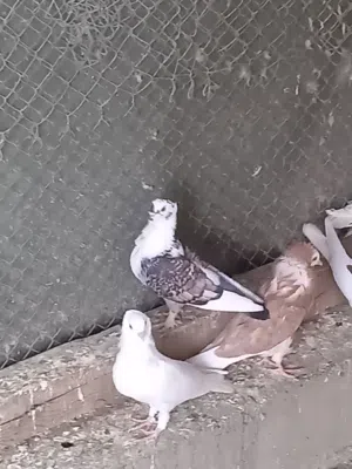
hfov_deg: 14.5
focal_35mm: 102
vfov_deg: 19.3
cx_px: 176
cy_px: 234
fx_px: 1383
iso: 2685
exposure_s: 1/14.3
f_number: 1.8
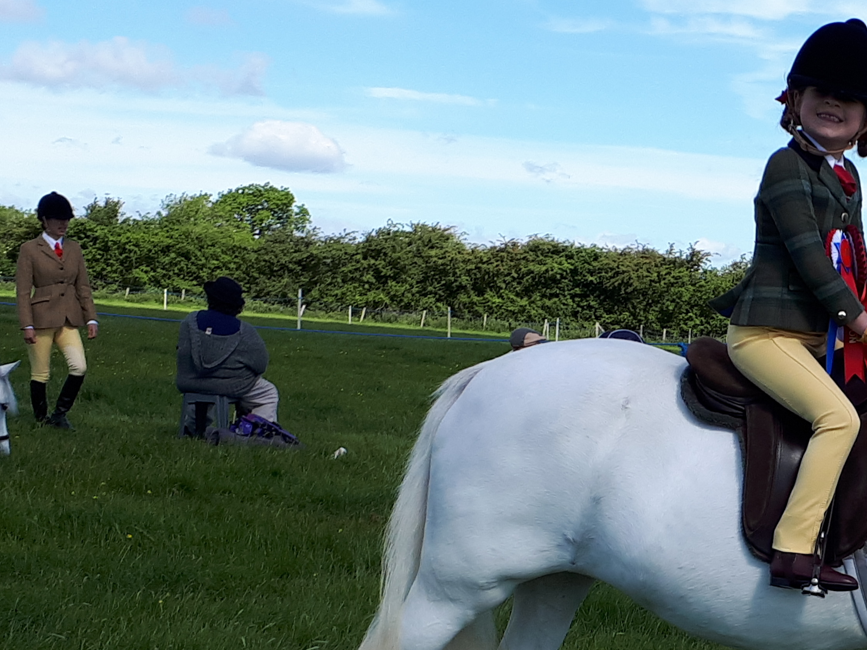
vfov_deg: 25.8
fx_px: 1402
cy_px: 487
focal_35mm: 56
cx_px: 885
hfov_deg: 31.5
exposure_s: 1/1163
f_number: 1.9
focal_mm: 3.6
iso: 40
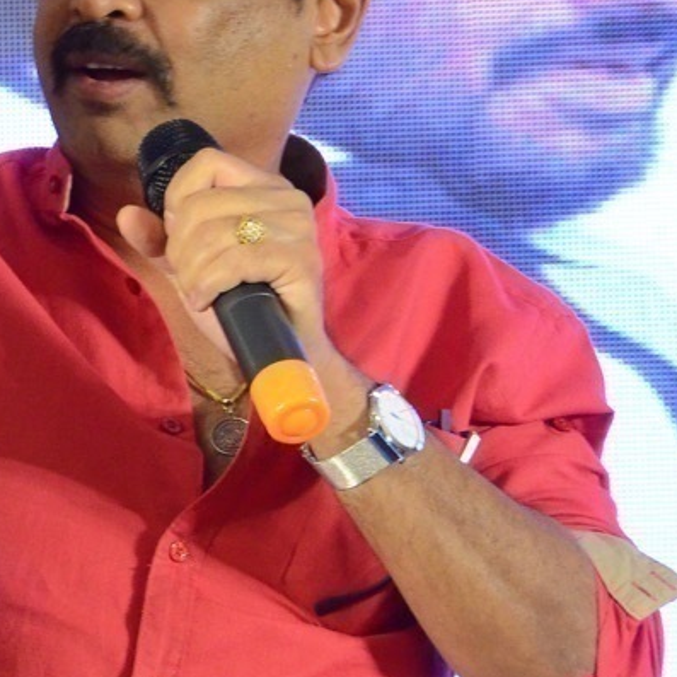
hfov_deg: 4.3
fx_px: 9028
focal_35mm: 408
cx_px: -155
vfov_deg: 4.3
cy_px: 304
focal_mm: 98
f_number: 5.6
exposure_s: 1/80
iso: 2500
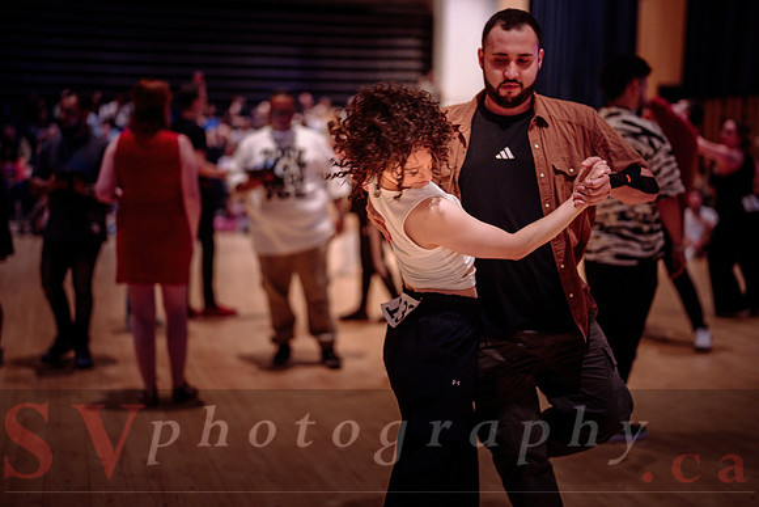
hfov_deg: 39.6
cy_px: 254
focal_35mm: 50
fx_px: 1054
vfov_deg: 27.0
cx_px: 380
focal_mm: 50
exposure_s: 1/320
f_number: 1.2
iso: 1600
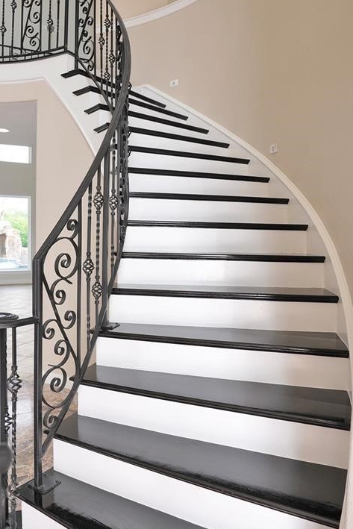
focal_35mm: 26
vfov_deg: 69.4
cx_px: 169
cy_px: 257
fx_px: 382
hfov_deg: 49.6
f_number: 4
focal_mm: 16
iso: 320
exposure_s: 1/160
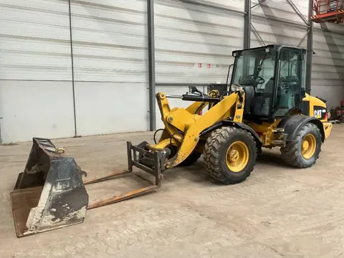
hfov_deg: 61.7
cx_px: 172
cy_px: 129
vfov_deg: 48.2
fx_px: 288
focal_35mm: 29
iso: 125
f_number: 1.8
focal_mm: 3
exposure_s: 1/60
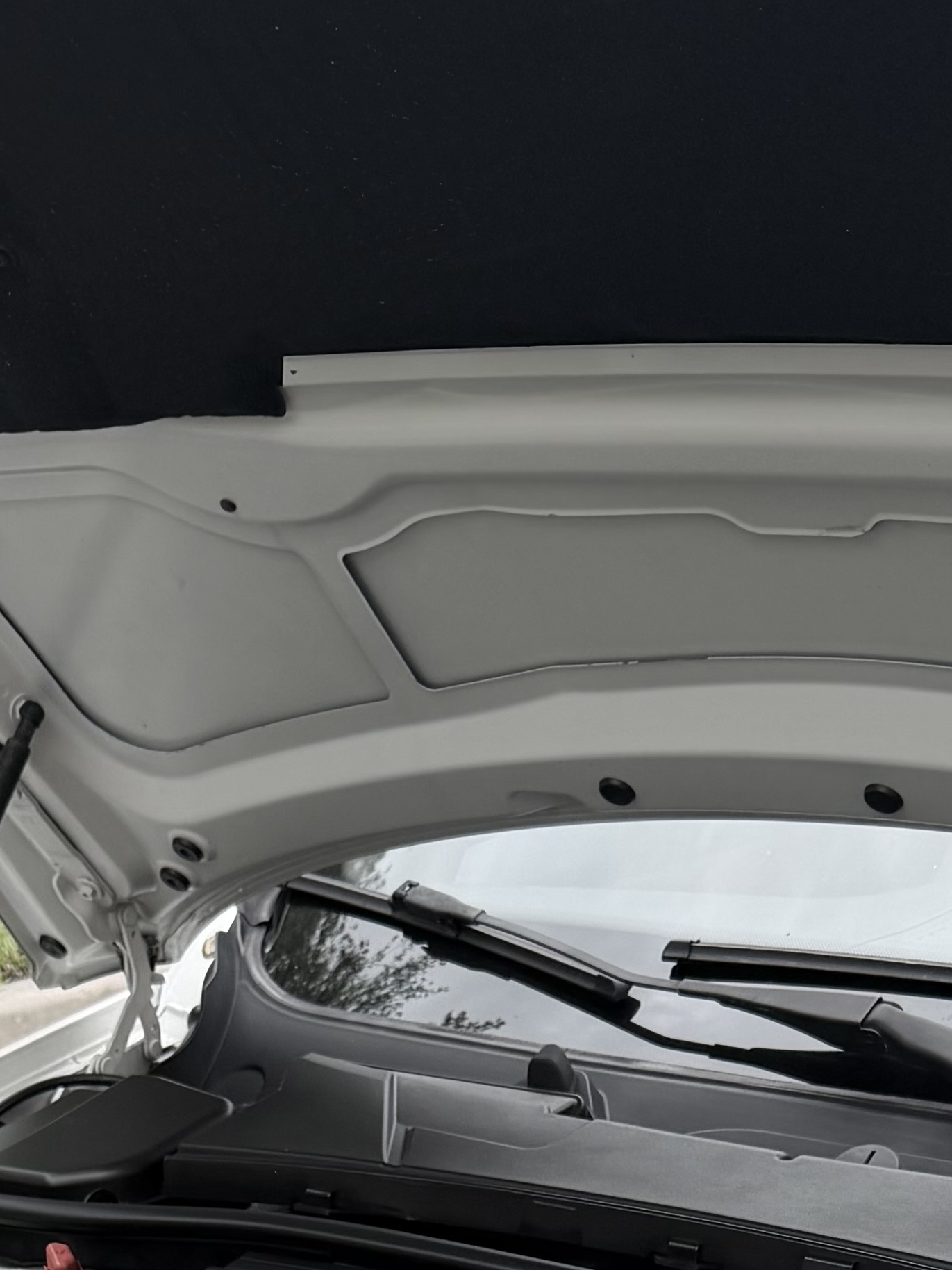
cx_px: 371
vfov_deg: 21.6
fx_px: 2750
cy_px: 1920
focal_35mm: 75
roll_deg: +2.3
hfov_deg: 19.6
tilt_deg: -28.6
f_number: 1.78
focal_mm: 6.76
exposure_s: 1/294
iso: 80
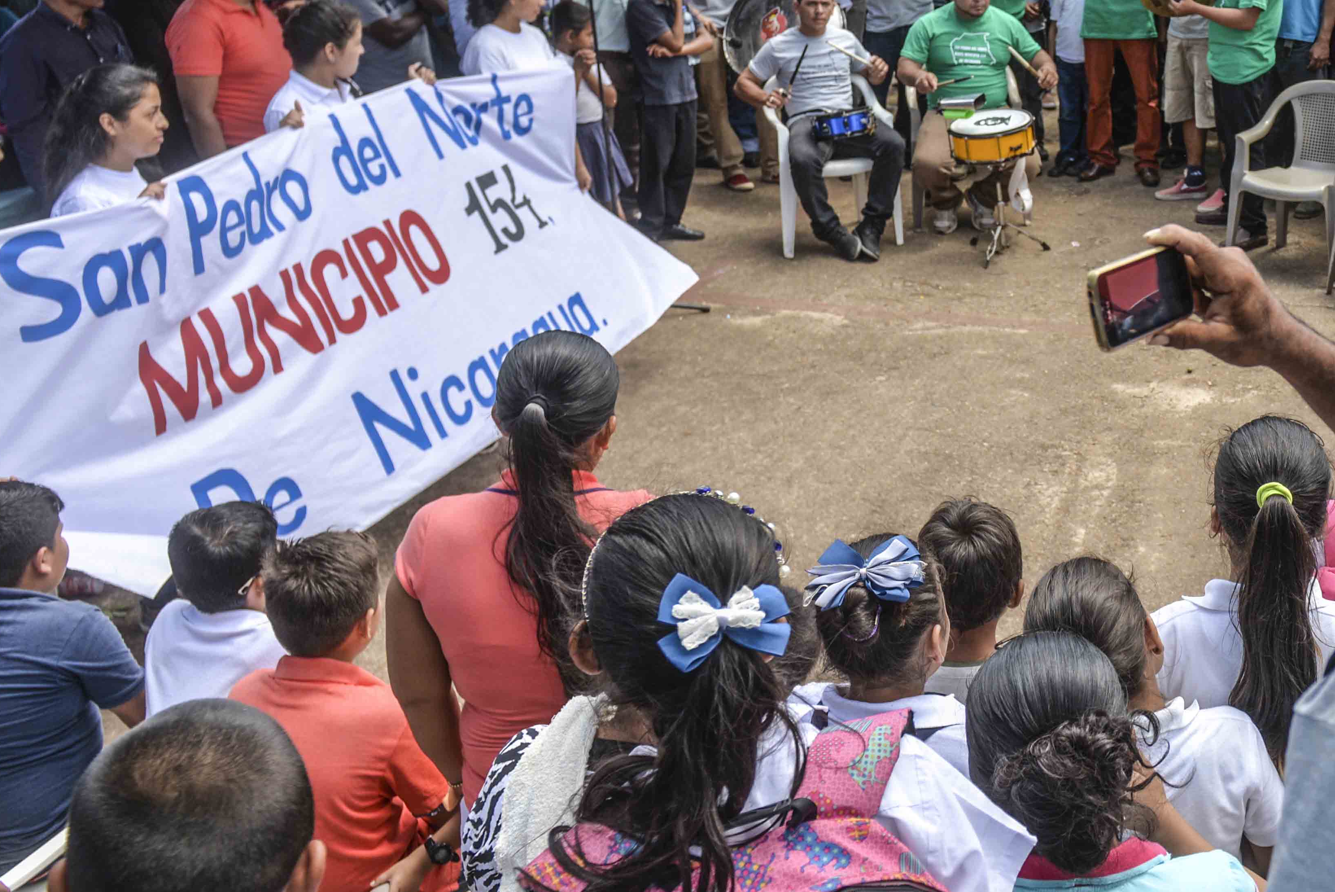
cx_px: 1127
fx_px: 1632
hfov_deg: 41.9
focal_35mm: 44
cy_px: 152
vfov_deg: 29.7
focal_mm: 24
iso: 125
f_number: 4.5
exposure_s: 1/800
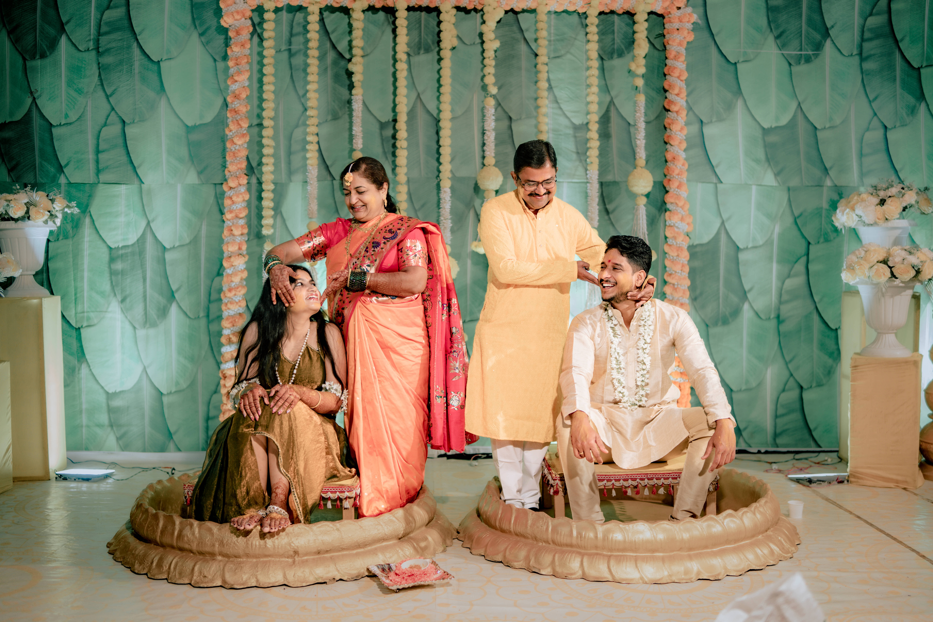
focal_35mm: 35
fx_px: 907
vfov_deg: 37.9
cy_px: 311
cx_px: 466
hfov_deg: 54.4
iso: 500
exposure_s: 1/320
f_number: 1.8
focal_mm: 35
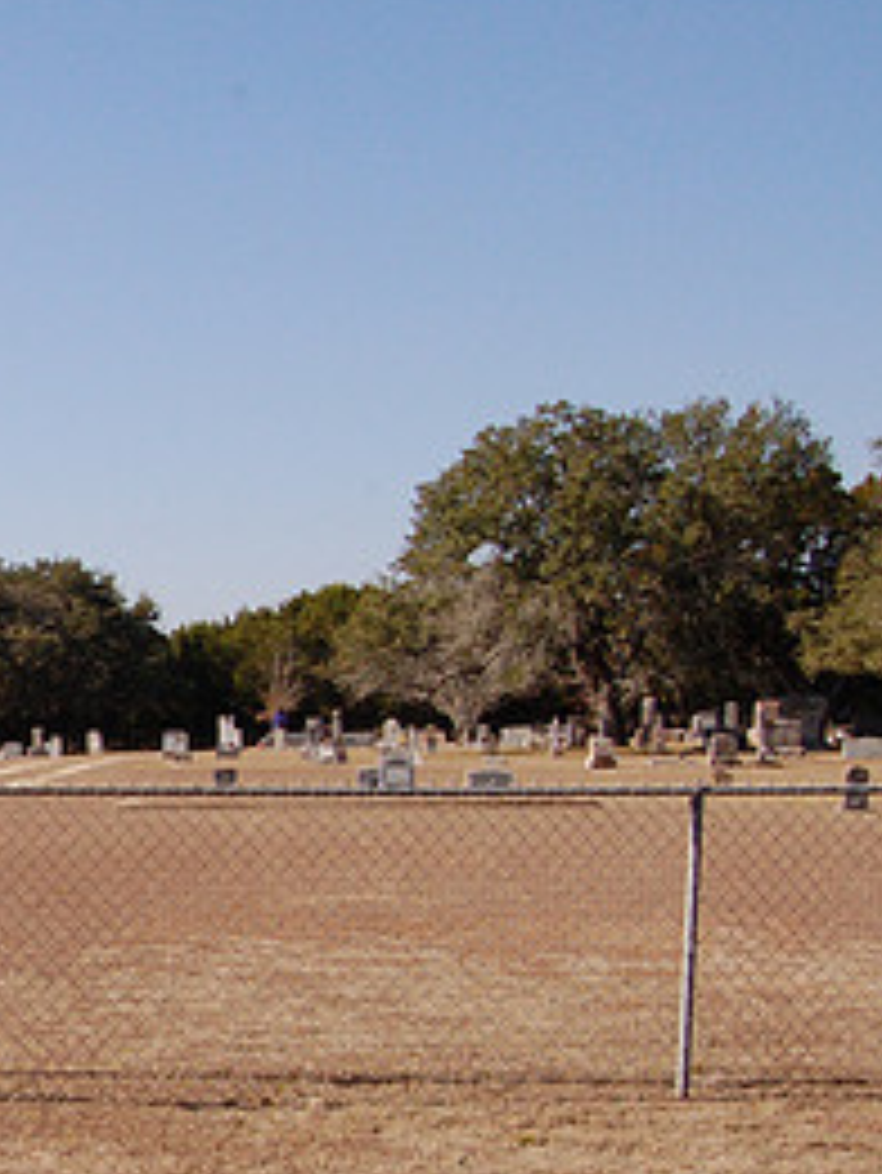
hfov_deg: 20.2
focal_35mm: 64
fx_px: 2172
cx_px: -392
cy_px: 837
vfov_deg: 29.9
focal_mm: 20
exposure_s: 1/640
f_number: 13
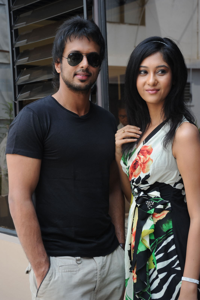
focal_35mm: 62
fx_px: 517
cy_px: 150
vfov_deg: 32.4
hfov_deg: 21.9
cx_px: 100
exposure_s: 1/125
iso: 320
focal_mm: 62
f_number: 7.1
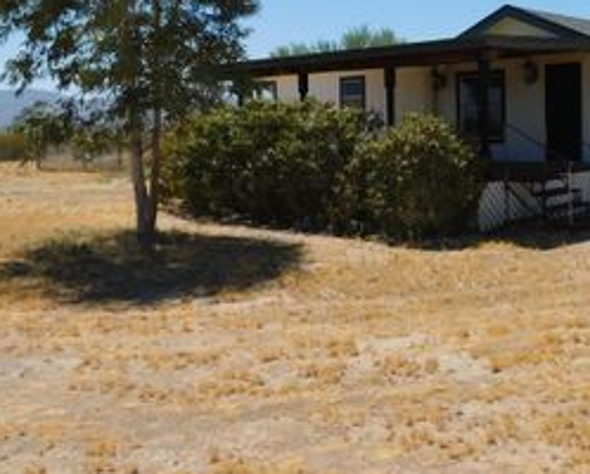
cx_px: 540
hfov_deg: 38.1
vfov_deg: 33.3
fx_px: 787
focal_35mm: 45
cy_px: 167
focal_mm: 4
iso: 125
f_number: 6
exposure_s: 1/500
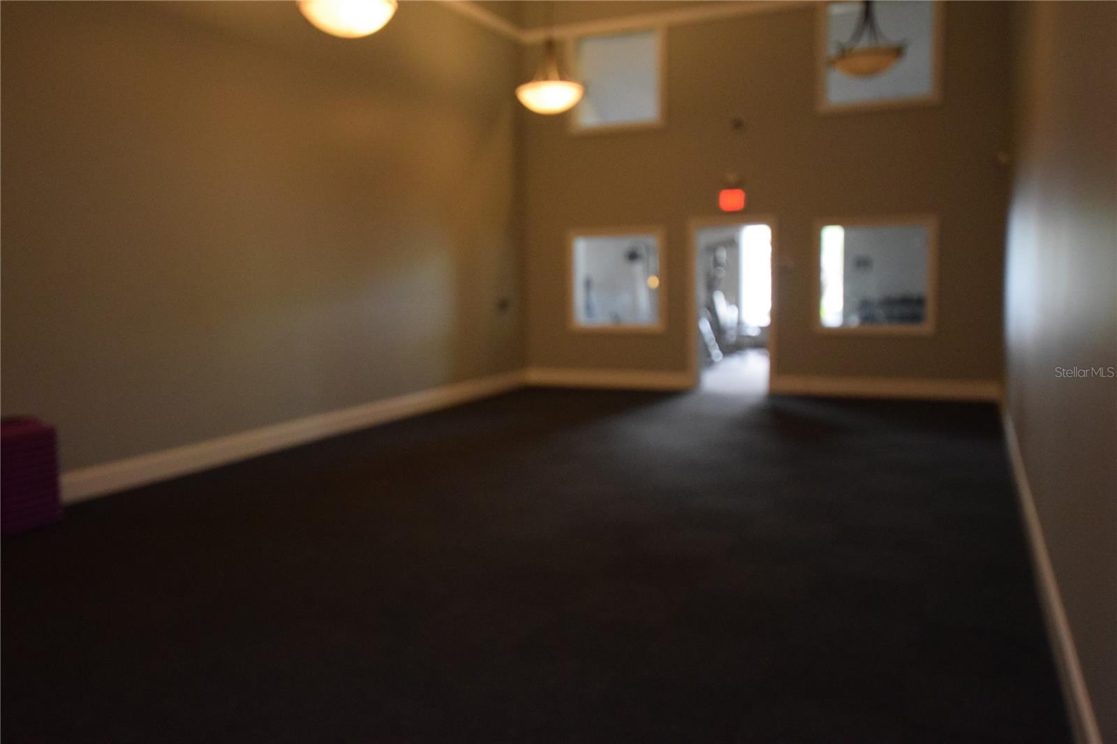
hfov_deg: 61.9
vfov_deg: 43.6
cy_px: 372
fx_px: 931
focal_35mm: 30
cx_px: 558
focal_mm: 20
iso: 3200
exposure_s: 1/60
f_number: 3.5
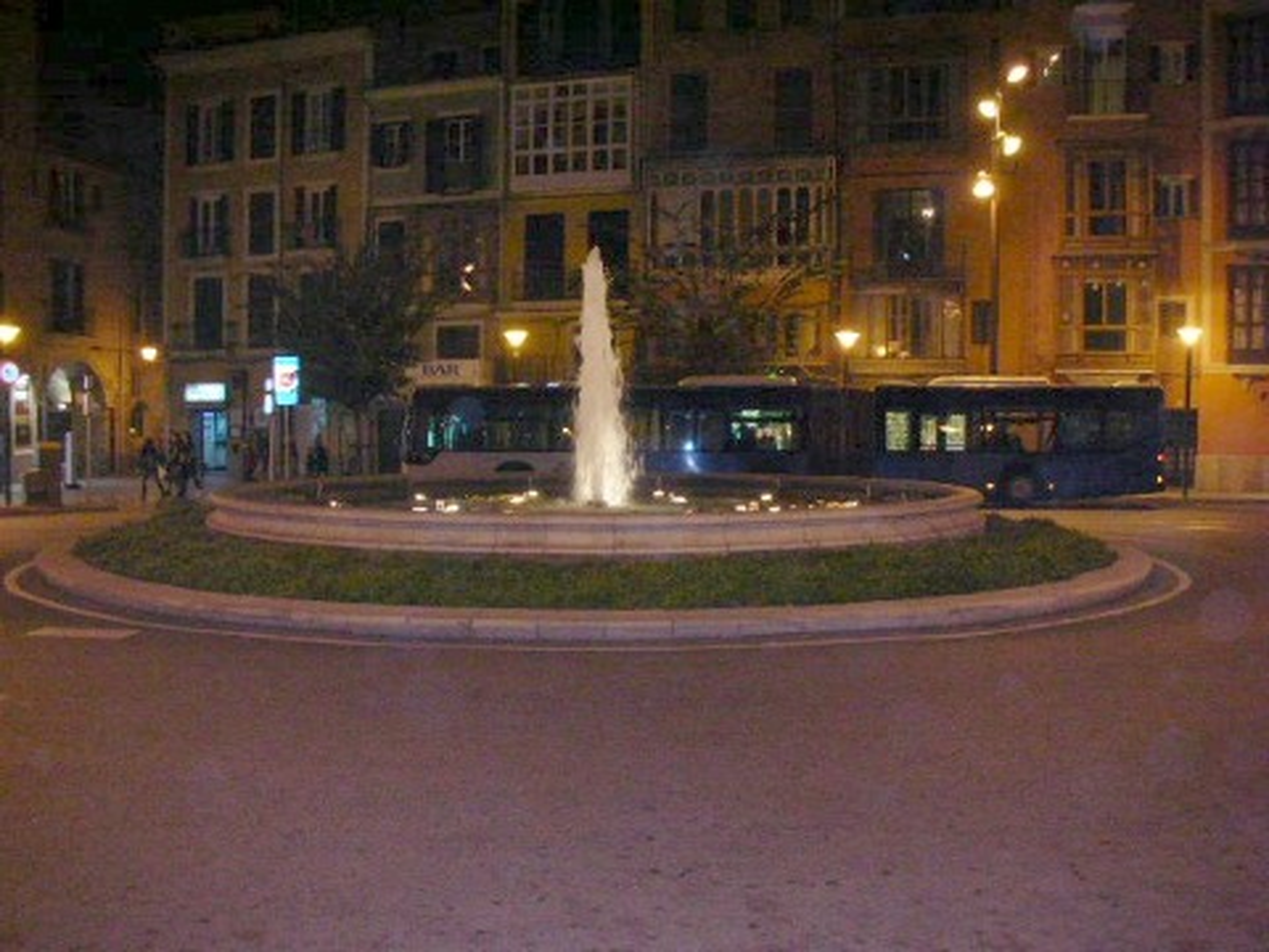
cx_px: 634
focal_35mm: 35
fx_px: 1283
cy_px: 476
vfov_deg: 40.7
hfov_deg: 52.6
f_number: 3
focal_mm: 5.8
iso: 400
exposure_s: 1/60.1
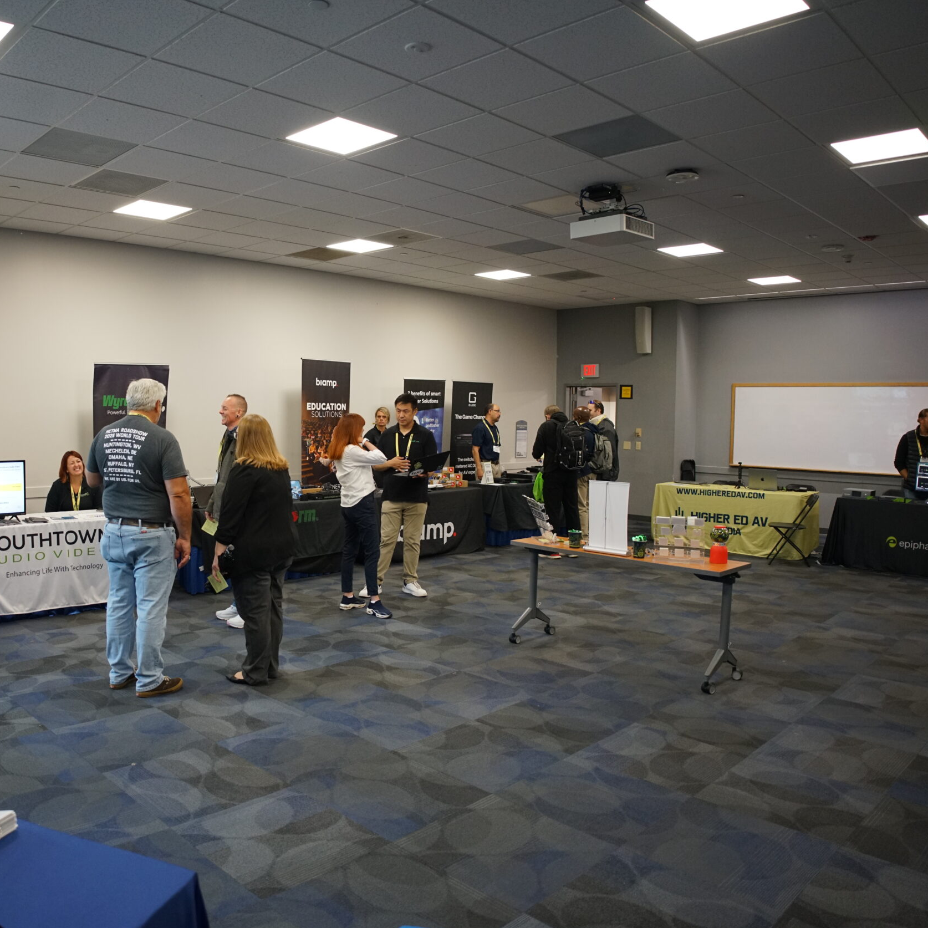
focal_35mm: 26
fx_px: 789
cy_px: 464
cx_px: 304
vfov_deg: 60.9
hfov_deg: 59.4
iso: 1600
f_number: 3.2
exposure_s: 1/160
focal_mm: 20
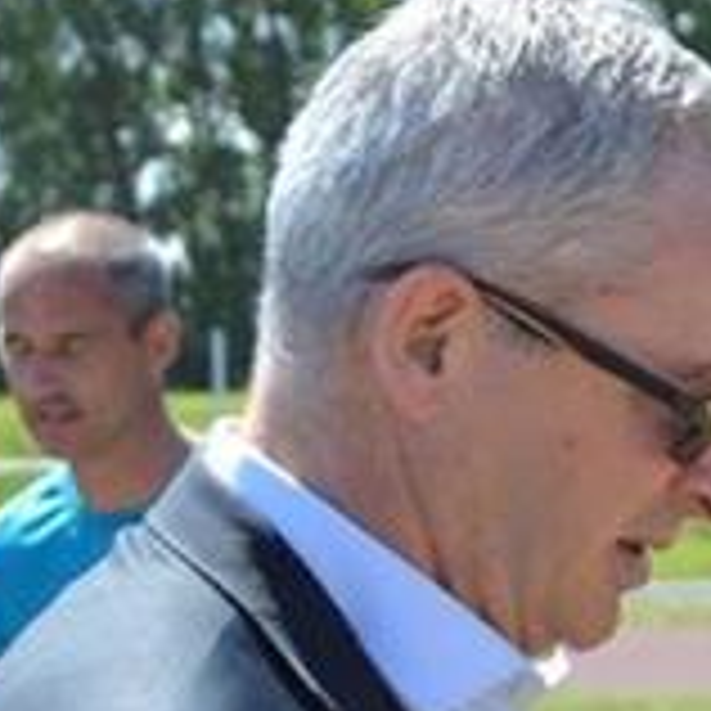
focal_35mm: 272
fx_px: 6321
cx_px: 1035
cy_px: 693
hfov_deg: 6.4
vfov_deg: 6.4
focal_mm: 52
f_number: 6.3
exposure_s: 1/160
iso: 100
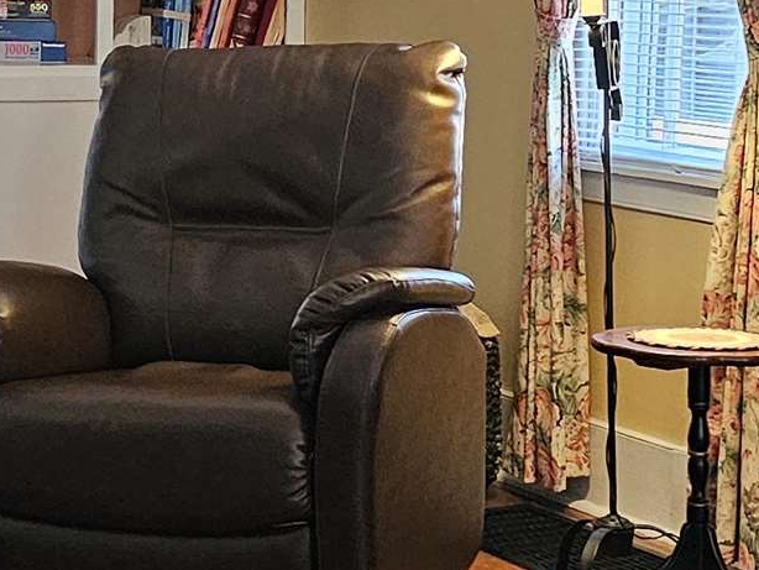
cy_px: 54
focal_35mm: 115
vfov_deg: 12.8
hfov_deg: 16.9
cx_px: 103
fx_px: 2523
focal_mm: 6.3
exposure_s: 1/120
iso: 1000
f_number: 1.7
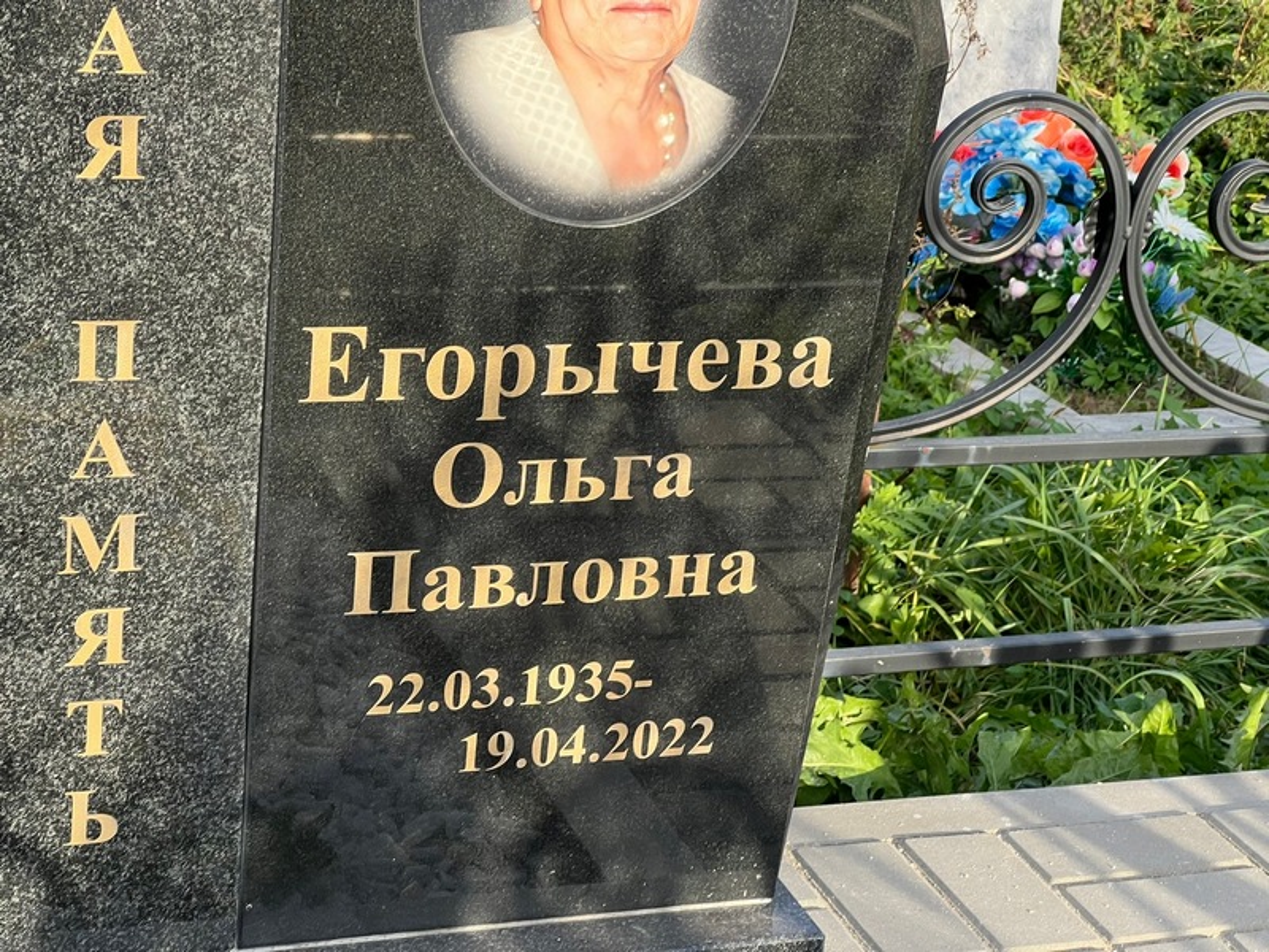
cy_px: 476
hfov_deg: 25.3
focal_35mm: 77
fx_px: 2823
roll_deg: -6.2
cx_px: 634
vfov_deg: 19.1
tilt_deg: -20.4
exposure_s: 1/182
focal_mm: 9
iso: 32
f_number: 2.8
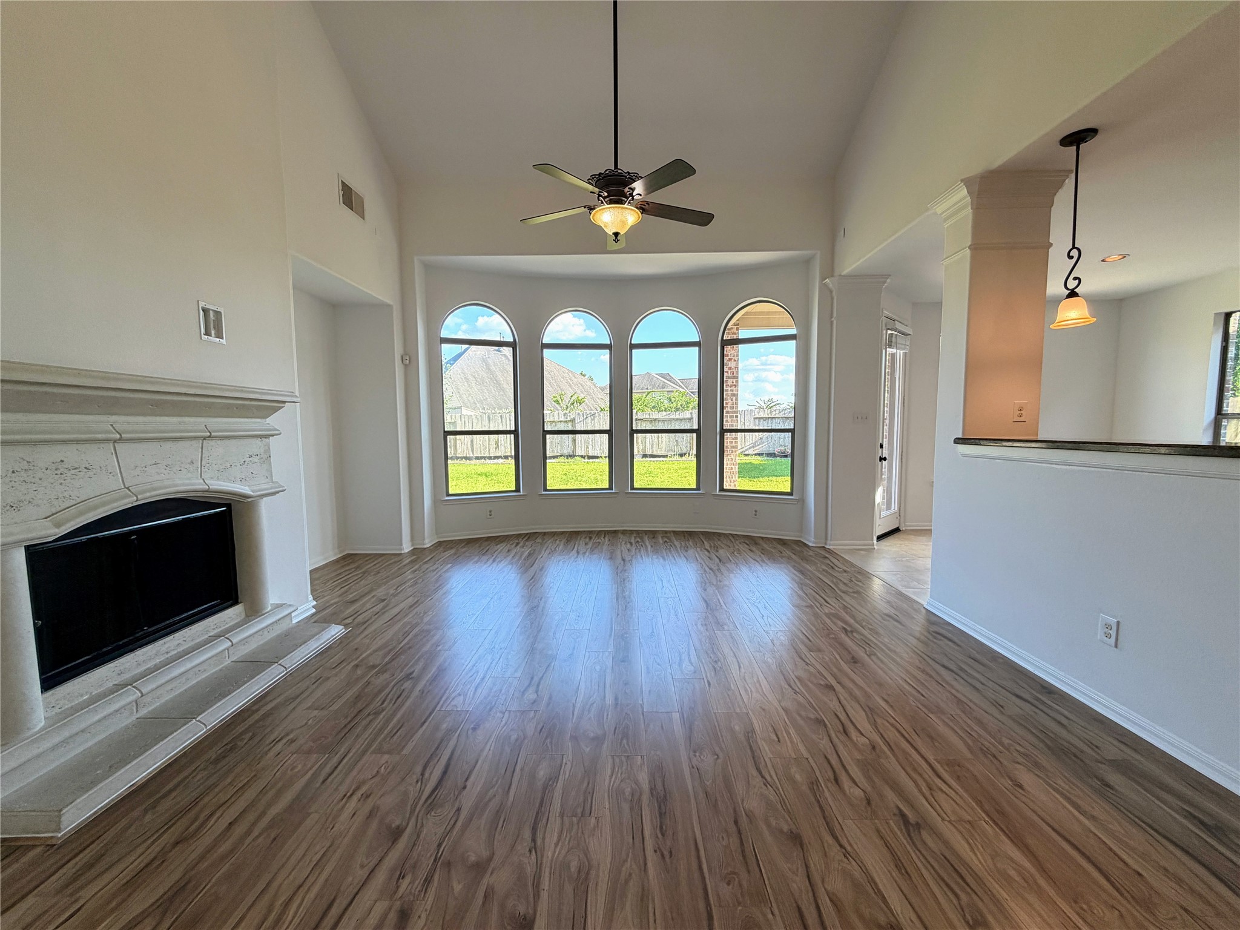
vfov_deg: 85.7
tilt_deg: -4.2
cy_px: 465
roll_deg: +1.4
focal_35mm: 14
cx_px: 620
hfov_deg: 102.1
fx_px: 502
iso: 100
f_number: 2.2
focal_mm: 2.22
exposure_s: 1/120
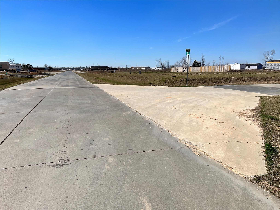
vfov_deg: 53.1
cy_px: 105
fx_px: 210
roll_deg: +0.2
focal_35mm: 26
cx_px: 140
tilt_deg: -8.1
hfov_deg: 67.3
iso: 50
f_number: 1.6
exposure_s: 1/6897
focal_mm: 5.1
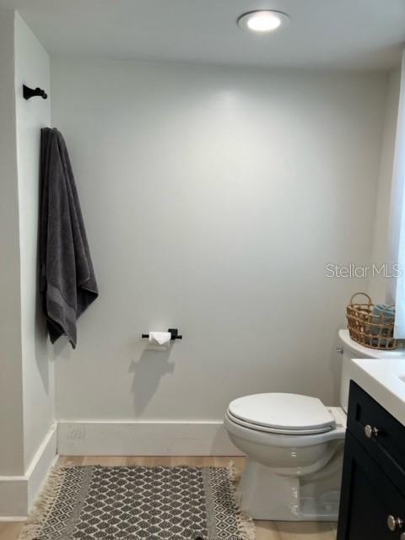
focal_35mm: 28
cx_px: 202
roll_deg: -2.2
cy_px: 270
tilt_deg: -8.3
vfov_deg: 63.4
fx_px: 437
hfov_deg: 49.7
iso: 80
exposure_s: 1/111
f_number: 1.8
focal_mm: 3.99
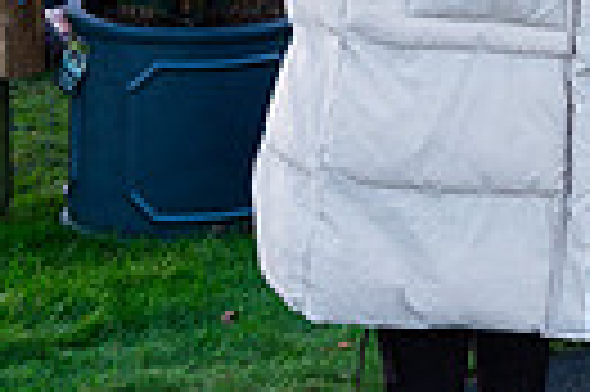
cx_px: 1243
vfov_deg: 8.8
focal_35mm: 152
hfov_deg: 11.8
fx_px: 2488
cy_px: -221
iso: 800
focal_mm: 33.5
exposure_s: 1/200
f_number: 4
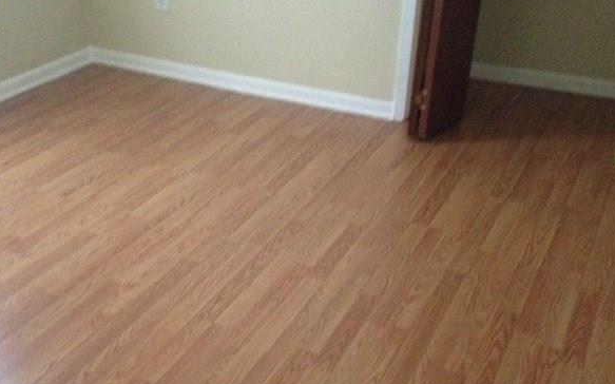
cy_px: 300
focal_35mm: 48
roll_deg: -0.4
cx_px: 301
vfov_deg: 26.4
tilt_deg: -34.1
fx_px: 804
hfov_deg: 41.8
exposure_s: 1/15
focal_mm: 4.12
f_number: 2.4
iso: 640
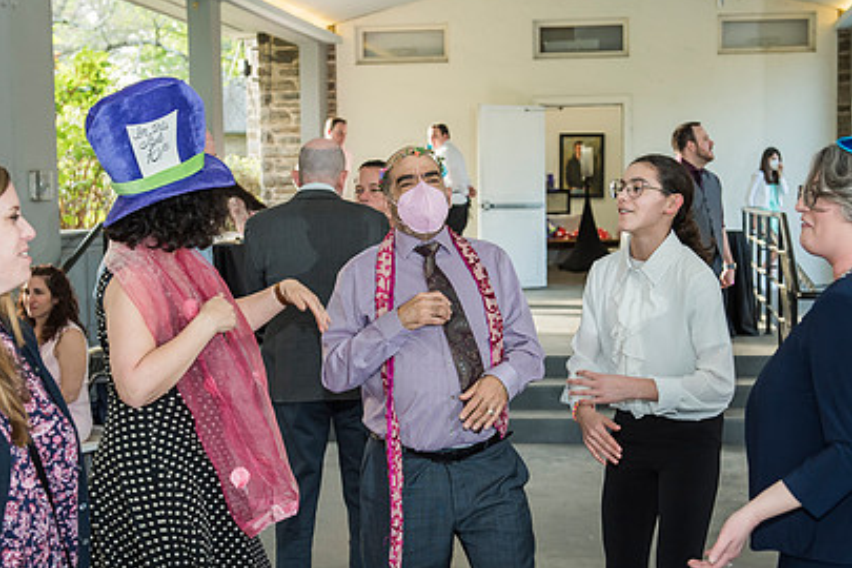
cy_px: 325
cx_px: 469
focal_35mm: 63
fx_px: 1491
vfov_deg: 21.6
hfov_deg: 31.9
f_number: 4
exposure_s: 1/160
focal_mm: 44
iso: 640
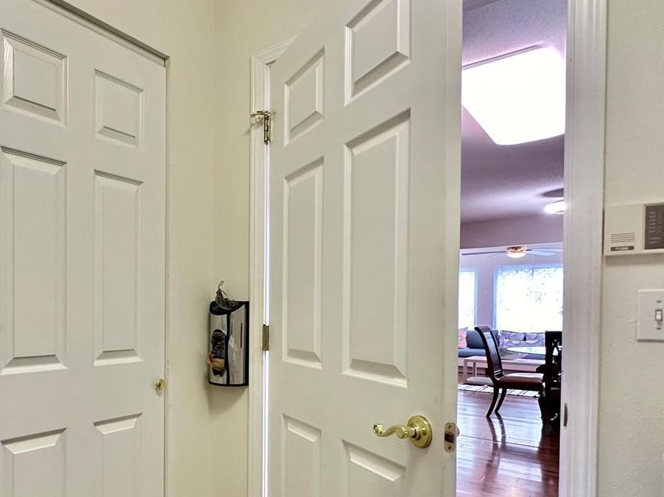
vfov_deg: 50.7
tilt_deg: +0.0
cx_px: 131
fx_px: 518
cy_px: 317
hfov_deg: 60.0
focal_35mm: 27
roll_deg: -0.6
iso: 250
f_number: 2.2
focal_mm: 2.22
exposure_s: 1/60
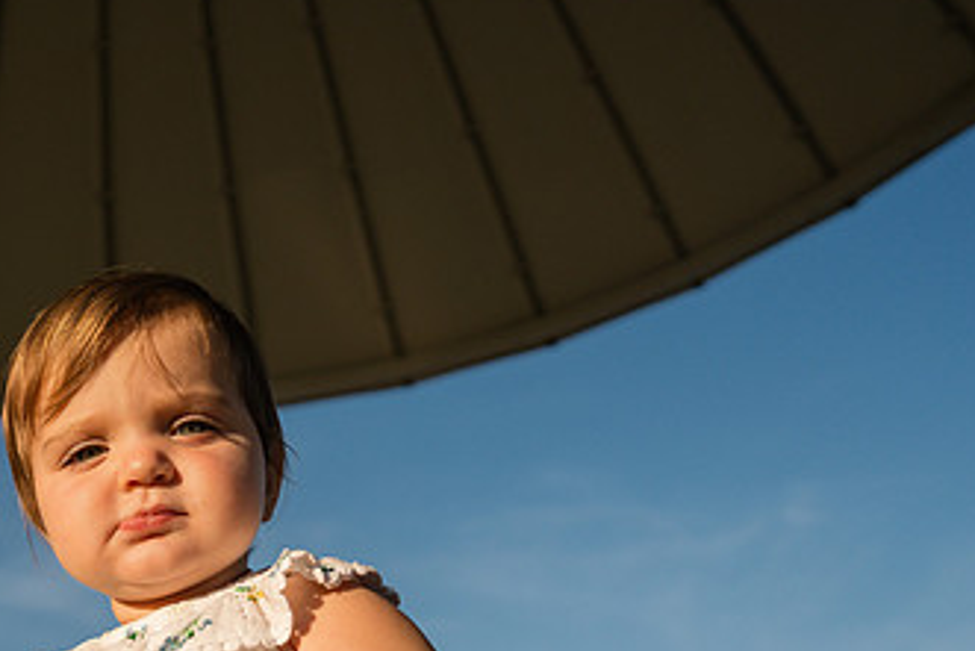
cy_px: 479
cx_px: 242
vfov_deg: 31.4
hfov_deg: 44.8
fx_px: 1138
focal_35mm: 42
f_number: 3.5
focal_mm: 24
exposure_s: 1/4000
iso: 250
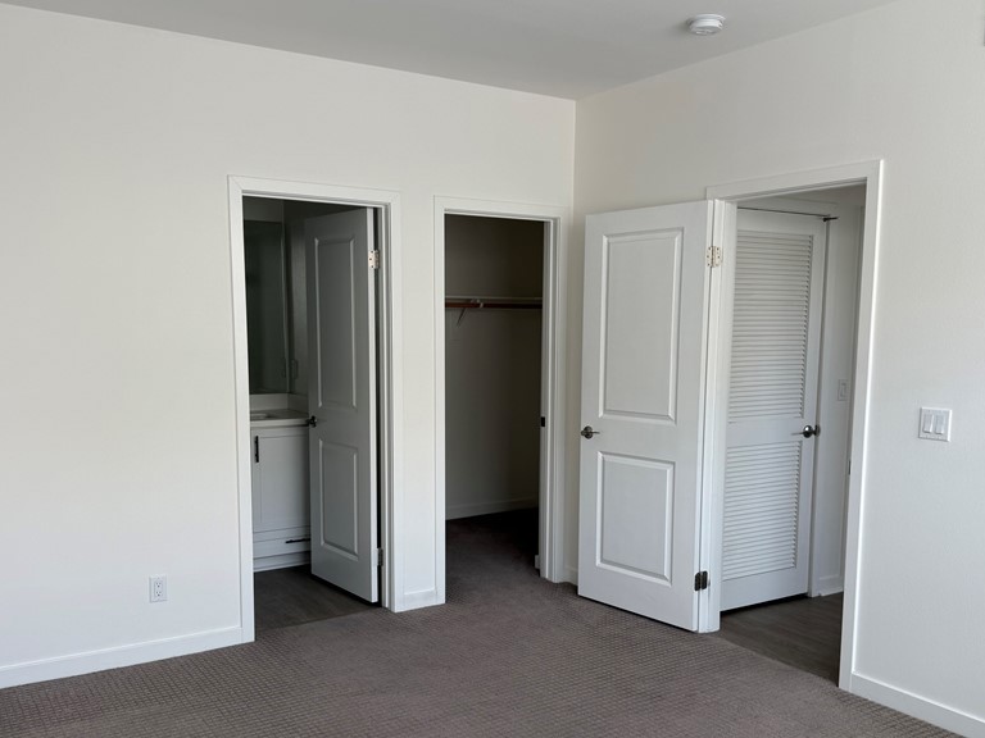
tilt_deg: -6.8
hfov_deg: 56.8
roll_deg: -0.5
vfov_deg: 44.0
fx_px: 911
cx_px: 491
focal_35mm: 32
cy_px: 430
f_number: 1.78
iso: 64
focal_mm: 6.76
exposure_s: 1/121
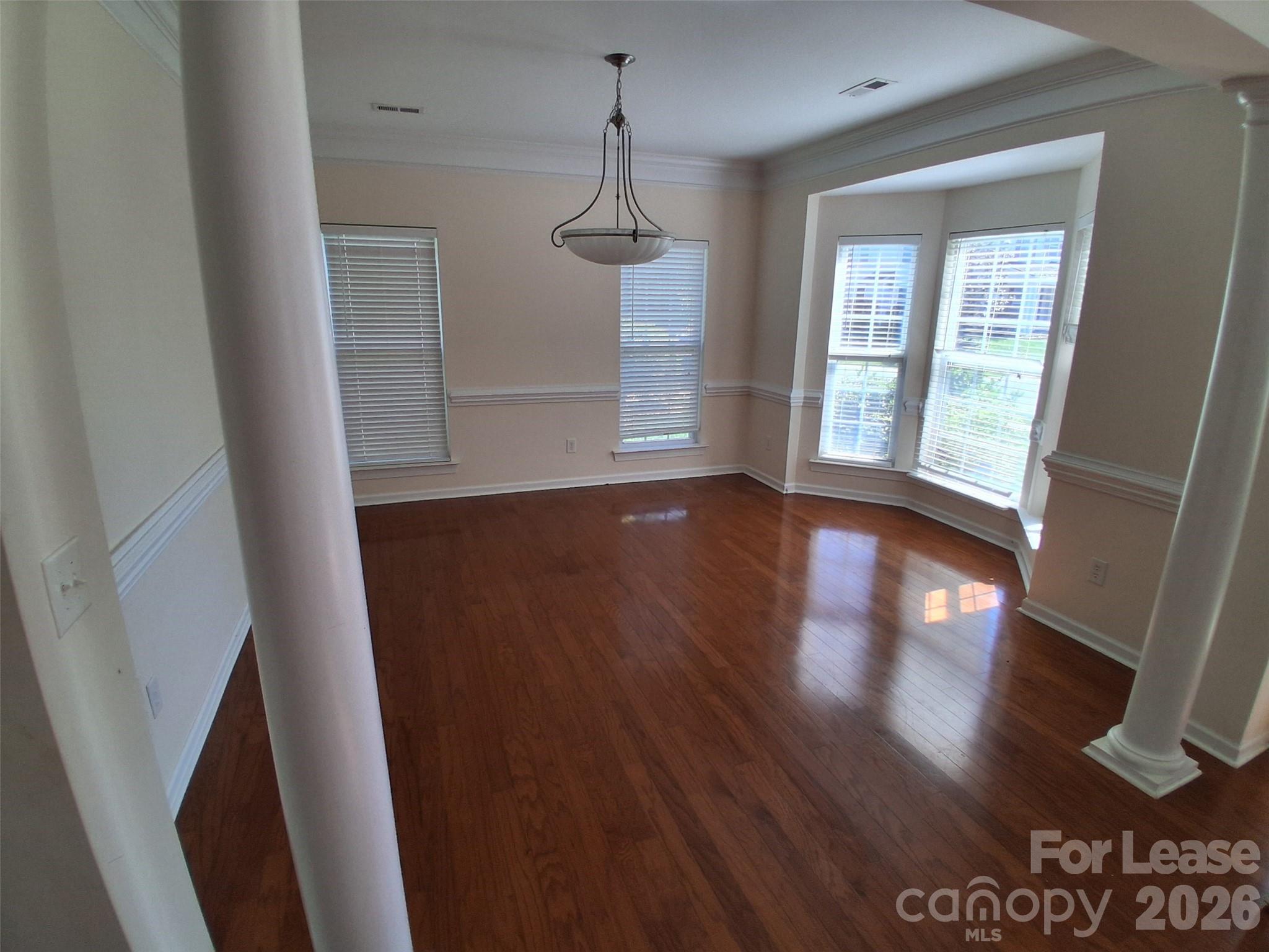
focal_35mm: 17
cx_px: 634
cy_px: 476
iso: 50
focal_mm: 1.4
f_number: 2.2
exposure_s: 1/159
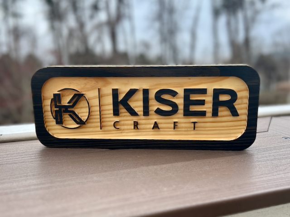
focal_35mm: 26
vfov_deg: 53.1
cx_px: 145
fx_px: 218
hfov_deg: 67.3
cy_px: 108
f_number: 1.5
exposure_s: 1/1361
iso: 50
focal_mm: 5.7
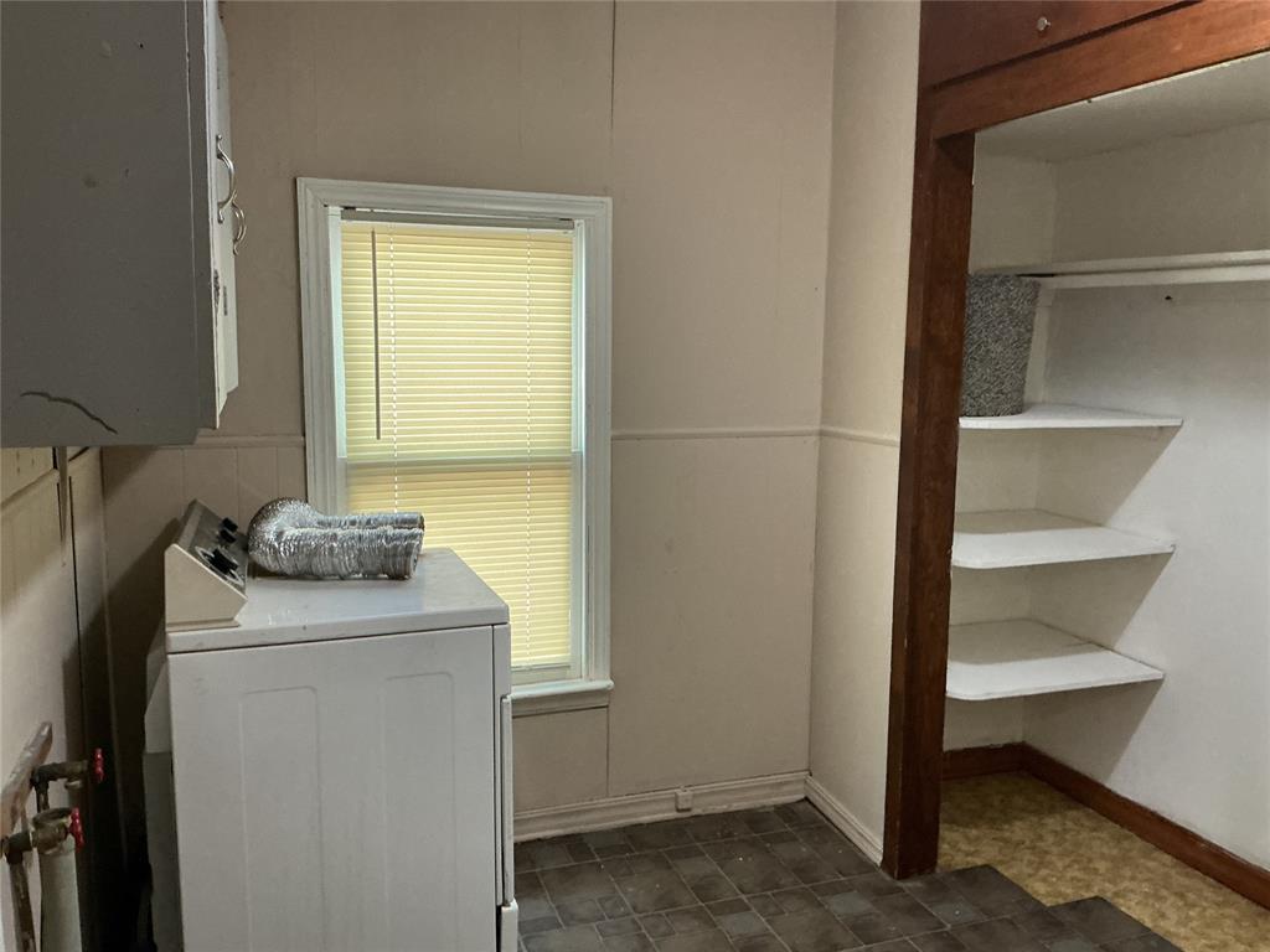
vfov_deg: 48.2
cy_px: 476
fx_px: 1064
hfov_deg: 61.7
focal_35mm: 29
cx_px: 635
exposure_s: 1/40
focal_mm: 3
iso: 200
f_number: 1.8
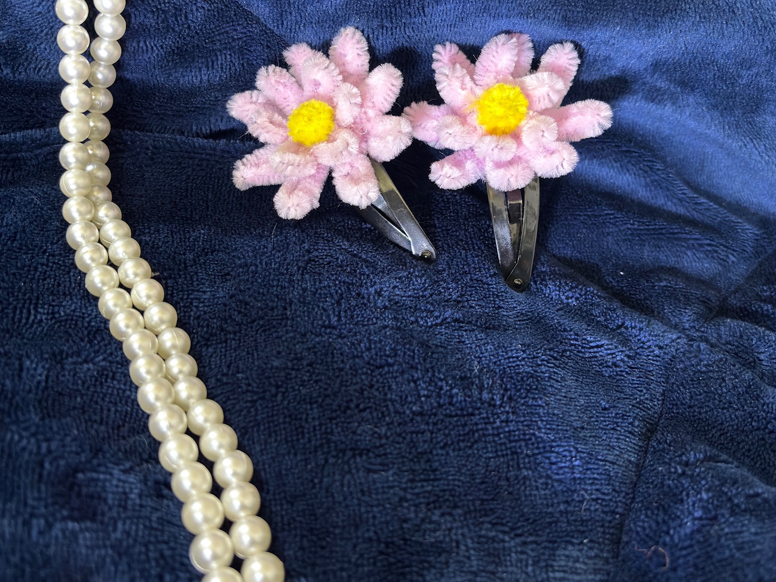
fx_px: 785
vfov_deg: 40.5
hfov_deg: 52.6
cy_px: 224
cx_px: 388
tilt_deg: -34.4
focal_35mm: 35
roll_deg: -10.5
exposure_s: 1/17
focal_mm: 5.96
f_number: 1.6
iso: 500
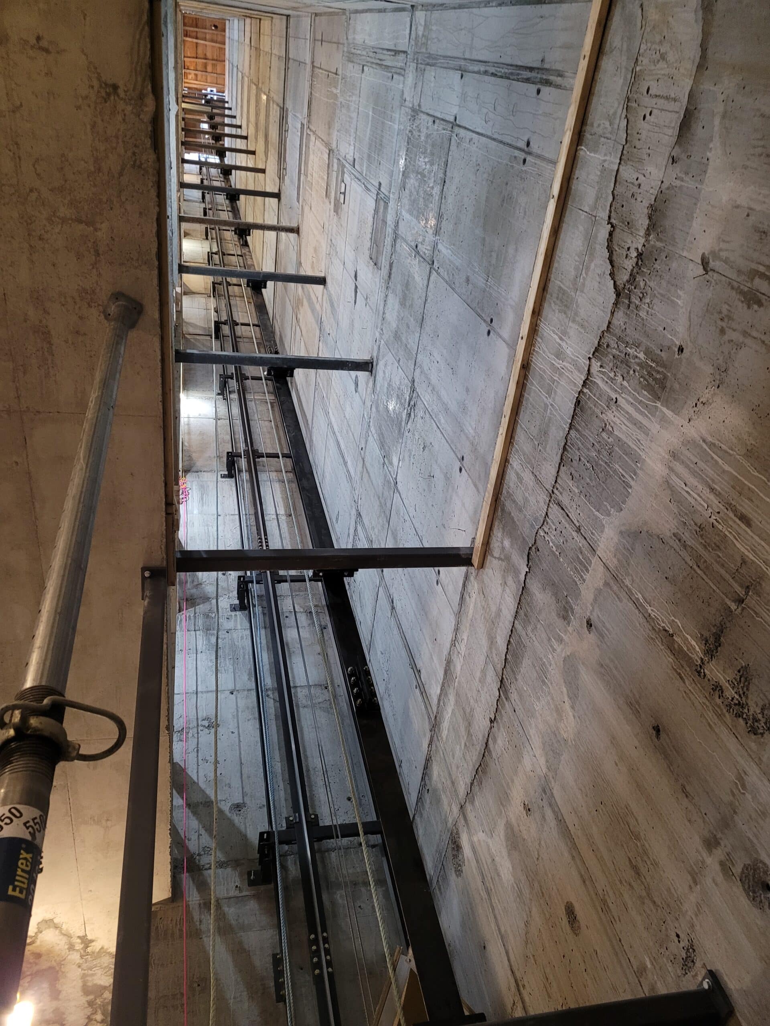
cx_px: 385
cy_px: 513
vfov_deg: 67.3
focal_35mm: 26
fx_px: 771
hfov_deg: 53.1
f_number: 1.8
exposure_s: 1/24
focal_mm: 5.4
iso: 500
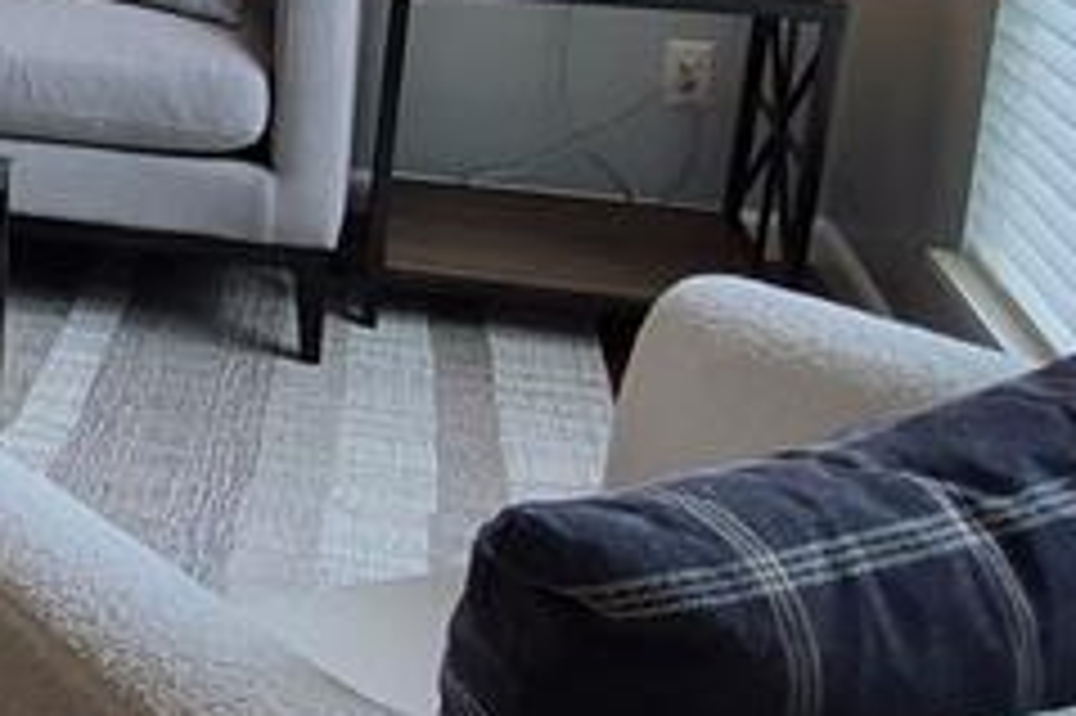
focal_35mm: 58
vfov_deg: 22.5
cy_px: 9
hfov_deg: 27.9
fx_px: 1732
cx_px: -365
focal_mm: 1.74
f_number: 2.2
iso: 100
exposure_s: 1/60
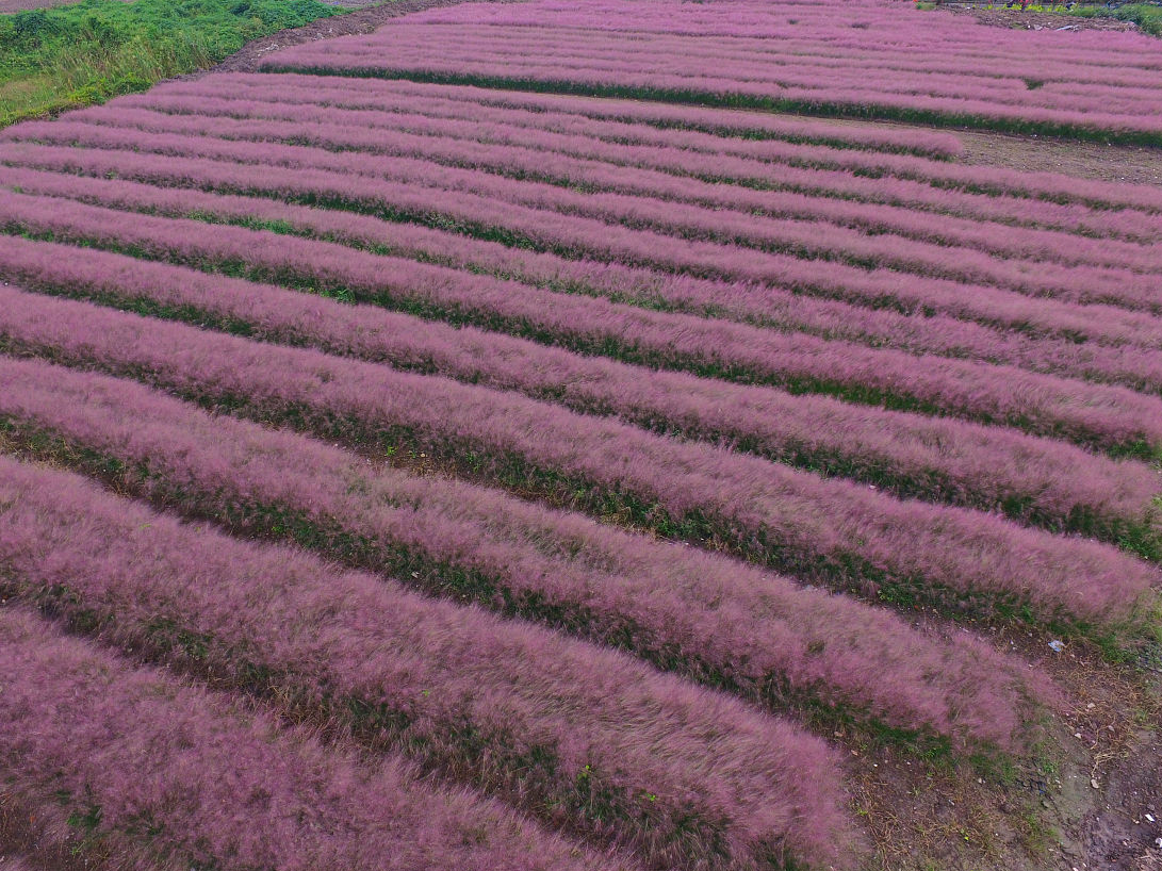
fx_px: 738
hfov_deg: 76.3
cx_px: 554
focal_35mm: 22
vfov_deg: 61.1
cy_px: 453
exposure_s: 1/558
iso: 100
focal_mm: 3.61
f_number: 2.8
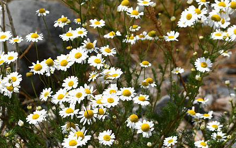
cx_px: 83
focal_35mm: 400
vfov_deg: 3.3
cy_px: 69
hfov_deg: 5.3
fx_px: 2573
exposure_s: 1/500
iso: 140
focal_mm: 200
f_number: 8
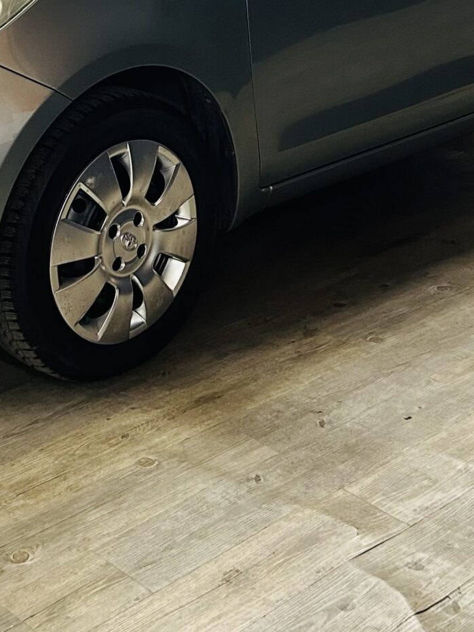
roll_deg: +0.0
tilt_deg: -6.2
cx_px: 129
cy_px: -88
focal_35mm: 72
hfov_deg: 20.3
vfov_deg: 24.9
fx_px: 1315
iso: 320
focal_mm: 5.7
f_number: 1.5
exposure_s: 1/50
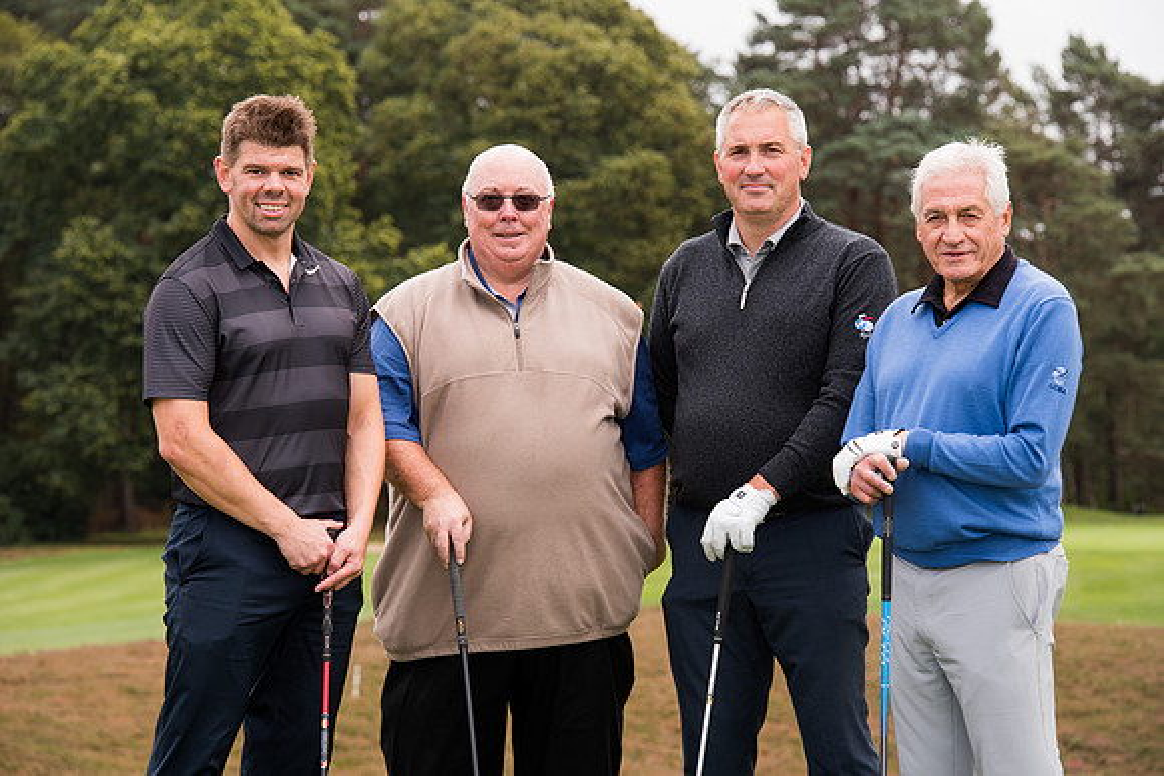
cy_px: 388
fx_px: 5336
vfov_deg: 8.3
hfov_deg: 12.4
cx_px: 582
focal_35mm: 165
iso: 400
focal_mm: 165
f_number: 8
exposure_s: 1/250
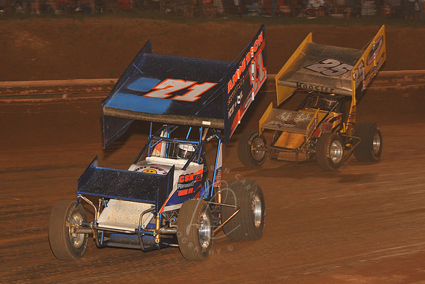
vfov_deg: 13.0
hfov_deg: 19.5
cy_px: 142
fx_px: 1240
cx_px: 212
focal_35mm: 105
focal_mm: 105
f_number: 6.3
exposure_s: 1/320
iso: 800
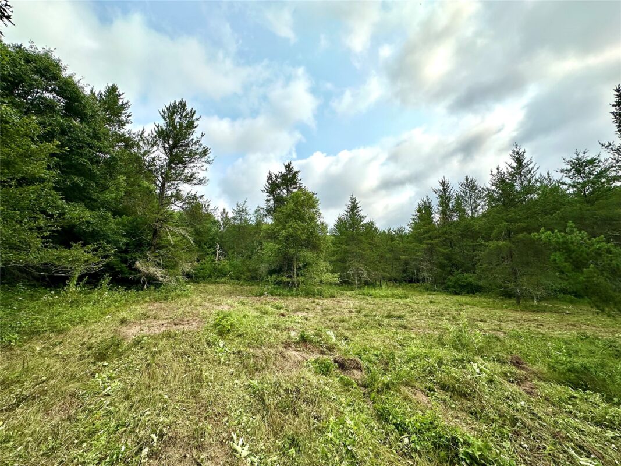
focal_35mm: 14
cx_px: 310
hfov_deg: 102.1
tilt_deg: +6.5
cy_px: 233
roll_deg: +0.7
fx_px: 251
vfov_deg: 85.7
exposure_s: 1/2212
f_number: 2.2
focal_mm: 2.22
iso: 40
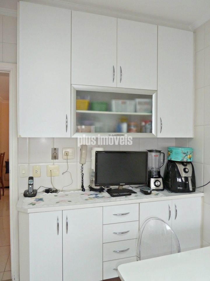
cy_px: 140
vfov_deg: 69.4
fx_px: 202
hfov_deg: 54.9
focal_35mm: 25
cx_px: 105
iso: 160
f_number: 3.3
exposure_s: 1/30
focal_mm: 4.1
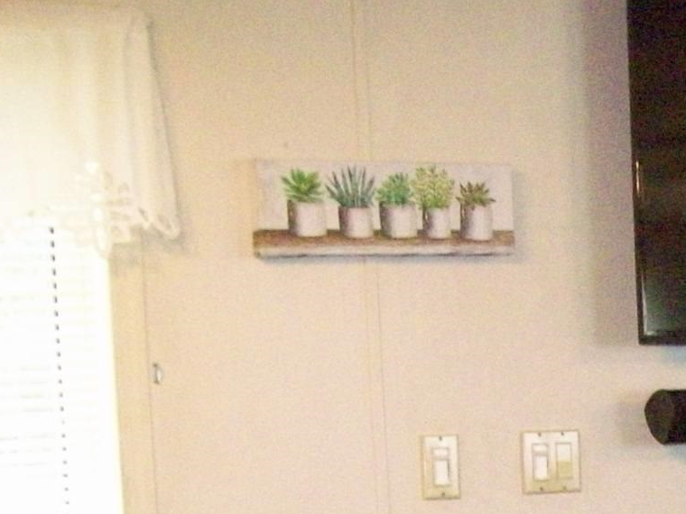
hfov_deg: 18.7
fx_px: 1922
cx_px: 907
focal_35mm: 97
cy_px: 648
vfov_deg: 14.7
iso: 800
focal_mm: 6
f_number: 2.7
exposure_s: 1/128
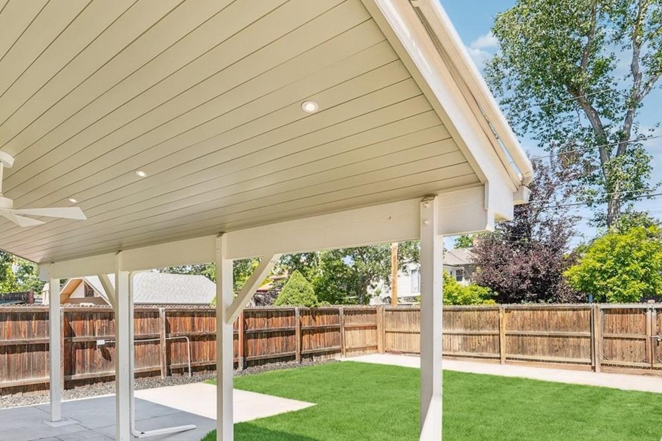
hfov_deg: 72.4
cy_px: 307
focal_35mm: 24
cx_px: 244
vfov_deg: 51.7
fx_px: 441
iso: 800
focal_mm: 10
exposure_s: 1/200
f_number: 8
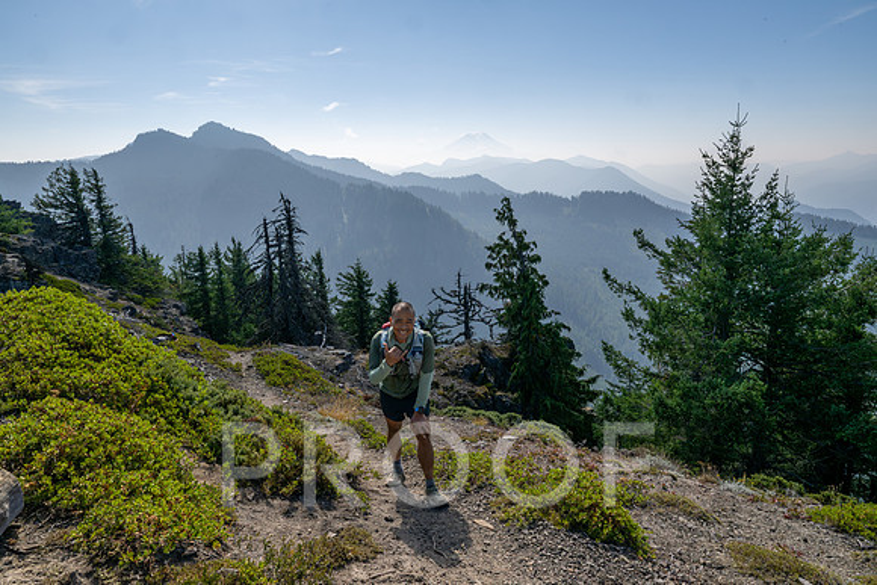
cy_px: 292
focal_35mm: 24
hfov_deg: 73.7
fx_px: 585
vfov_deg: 53.2
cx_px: 438
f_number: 20
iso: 400
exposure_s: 1/320
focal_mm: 24
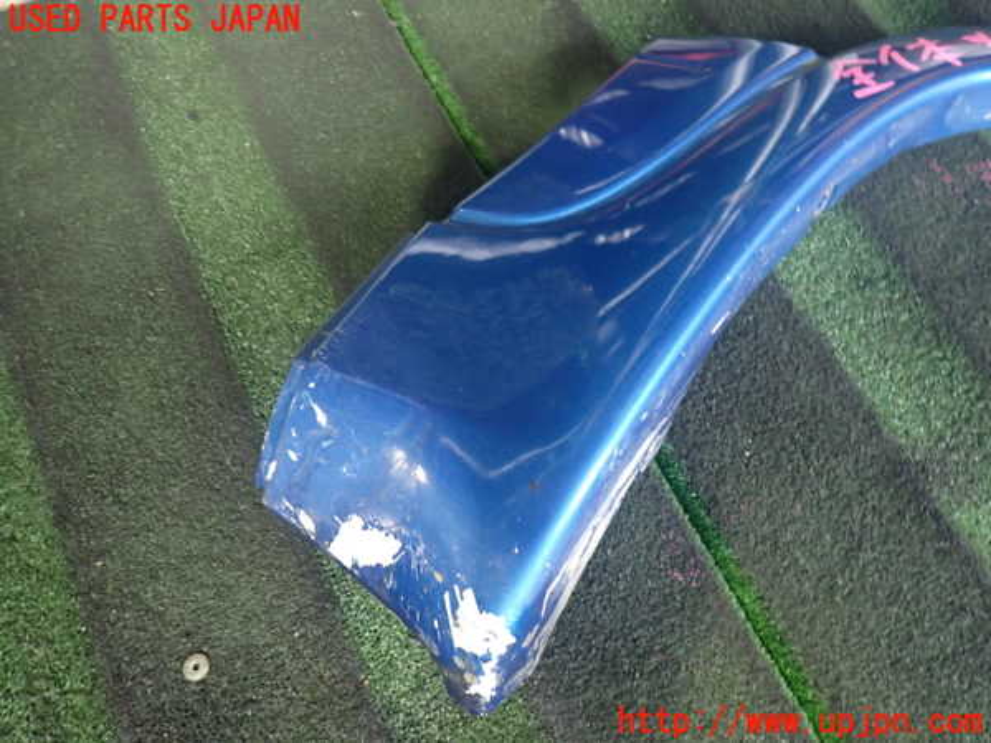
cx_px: 496
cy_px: 372
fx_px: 716
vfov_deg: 54.9
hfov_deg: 69.4
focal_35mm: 25
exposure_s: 1/30
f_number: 2
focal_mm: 4.5
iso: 640
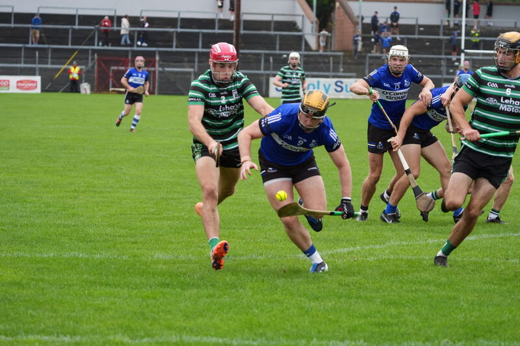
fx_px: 2888
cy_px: 173
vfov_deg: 6.9
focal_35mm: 200
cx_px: 260
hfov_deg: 10.3
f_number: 7.1
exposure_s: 1/800
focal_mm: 200
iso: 1000
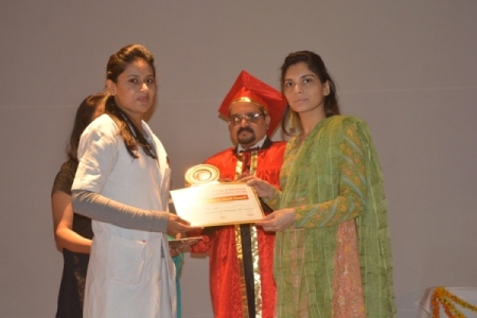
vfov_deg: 18.2
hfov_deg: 27.0
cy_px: 159
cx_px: 238
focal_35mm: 75
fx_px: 994
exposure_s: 1/60
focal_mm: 50
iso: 560
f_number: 5.6
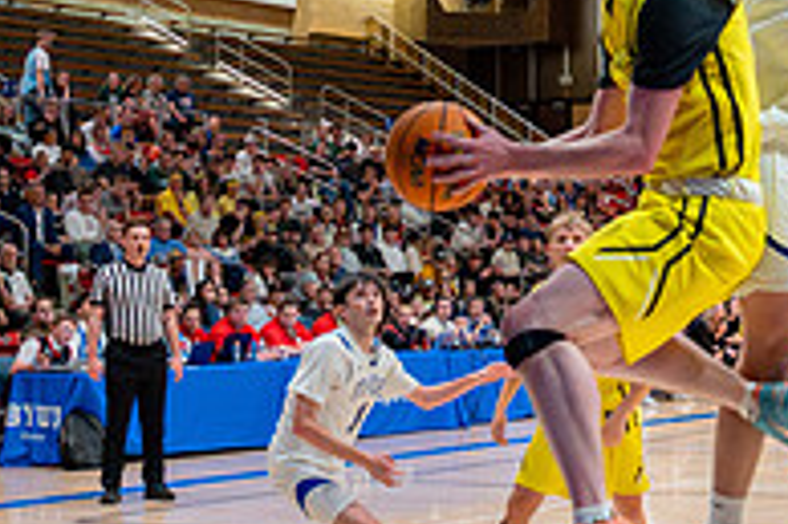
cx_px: 726
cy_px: 257
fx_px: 2121
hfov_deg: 20.6
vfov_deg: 14.1
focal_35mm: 97
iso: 6400
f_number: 3.2
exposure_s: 1/400
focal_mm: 24
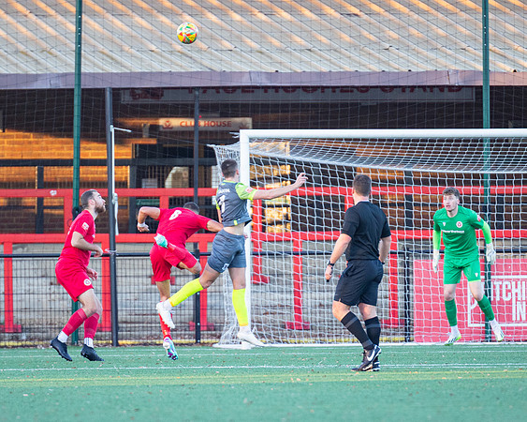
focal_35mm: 597
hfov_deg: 3.2
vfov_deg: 2.6
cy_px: 234
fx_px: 9302
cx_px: 251
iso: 1600
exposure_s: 1/1000
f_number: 2.8
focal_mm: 300
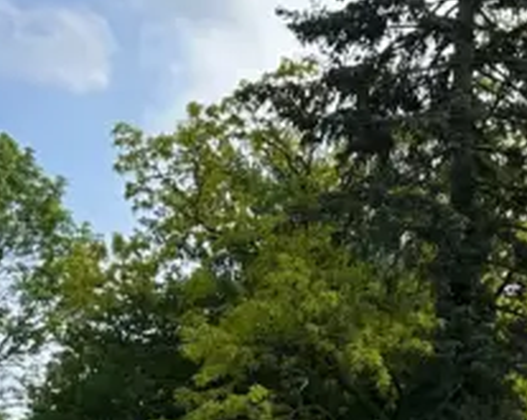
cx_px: 298
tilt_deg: -1.1
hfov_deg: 16.6
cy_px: 792
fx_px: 1807
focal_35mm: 116
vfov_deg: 12.0
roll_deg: +0.9
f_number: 1.78
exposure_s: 1/2732
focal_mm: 6.86
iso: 80
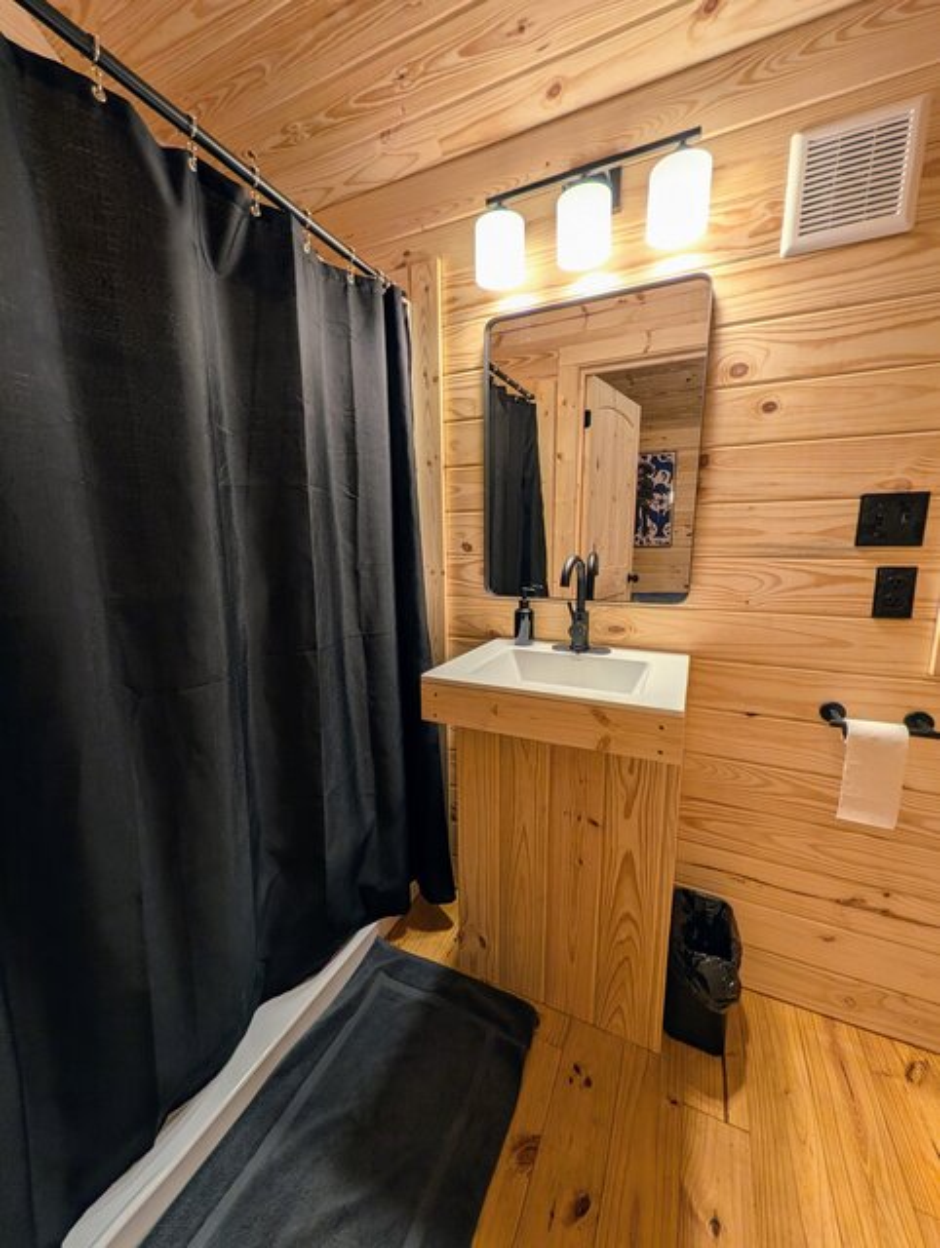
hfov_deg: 94.6
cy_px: 624
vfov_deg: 110.5
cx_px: 470
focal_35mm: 12
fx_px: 433
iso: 48
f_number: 1.7
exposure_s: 1/120
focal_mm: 2.02
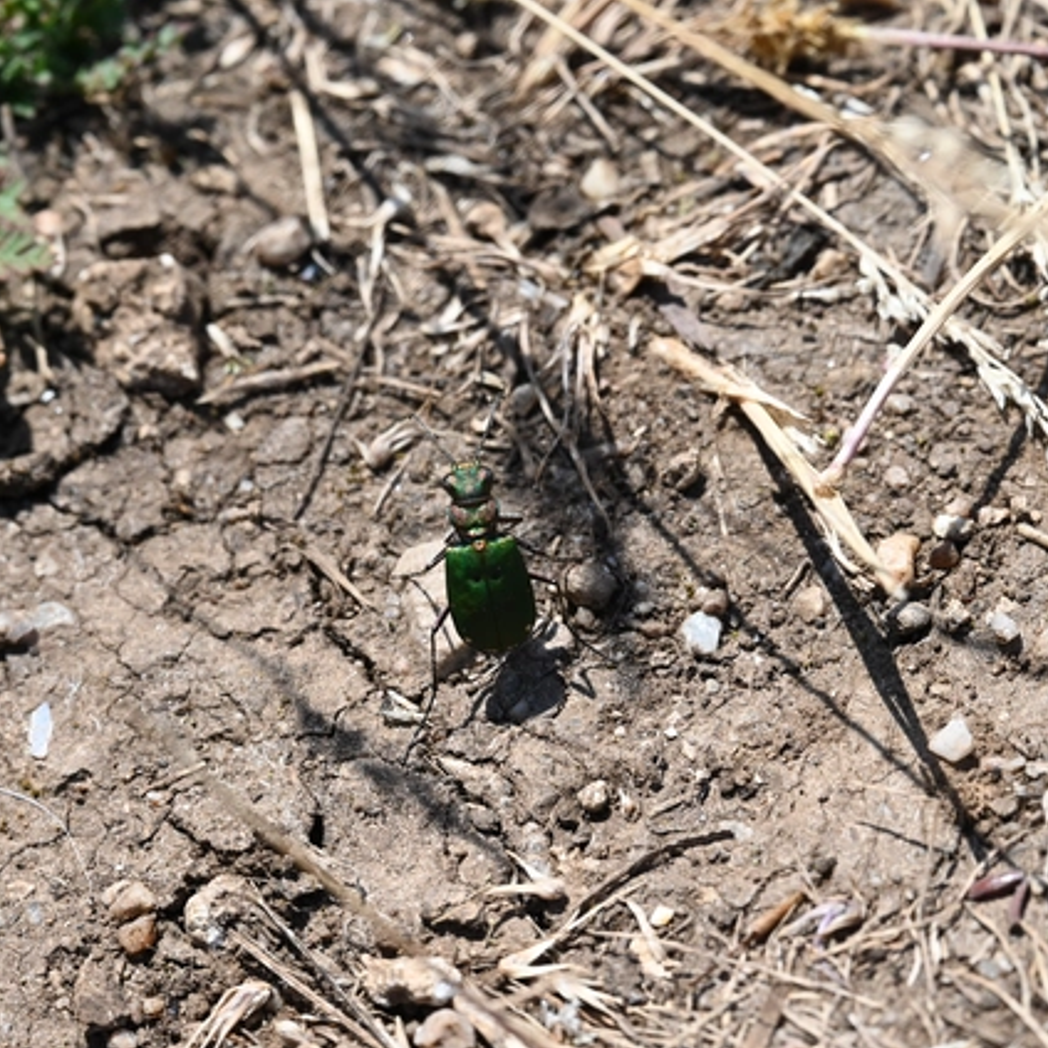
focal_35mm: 514
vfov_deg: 3.4
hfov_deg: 3.4
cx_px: 377
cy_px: 524
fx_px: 17606
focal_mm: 400
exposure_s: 1/640
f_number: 13
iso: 720
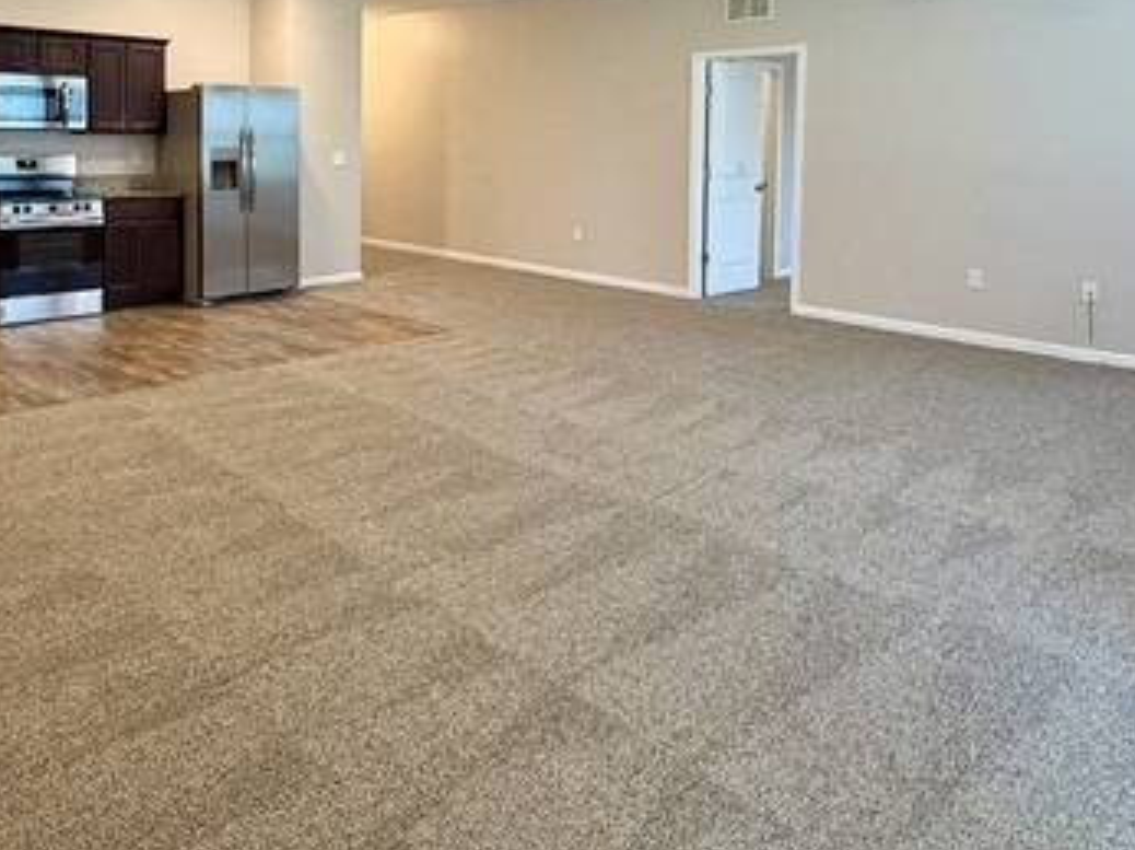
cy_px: 167
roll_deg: +0.7
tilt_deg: -1.6
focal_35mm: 27
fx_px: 885
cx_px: 379
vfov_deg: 48.4
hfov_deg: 63.7
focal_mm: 2.22
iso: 500
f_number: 2.2
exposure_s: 1/60
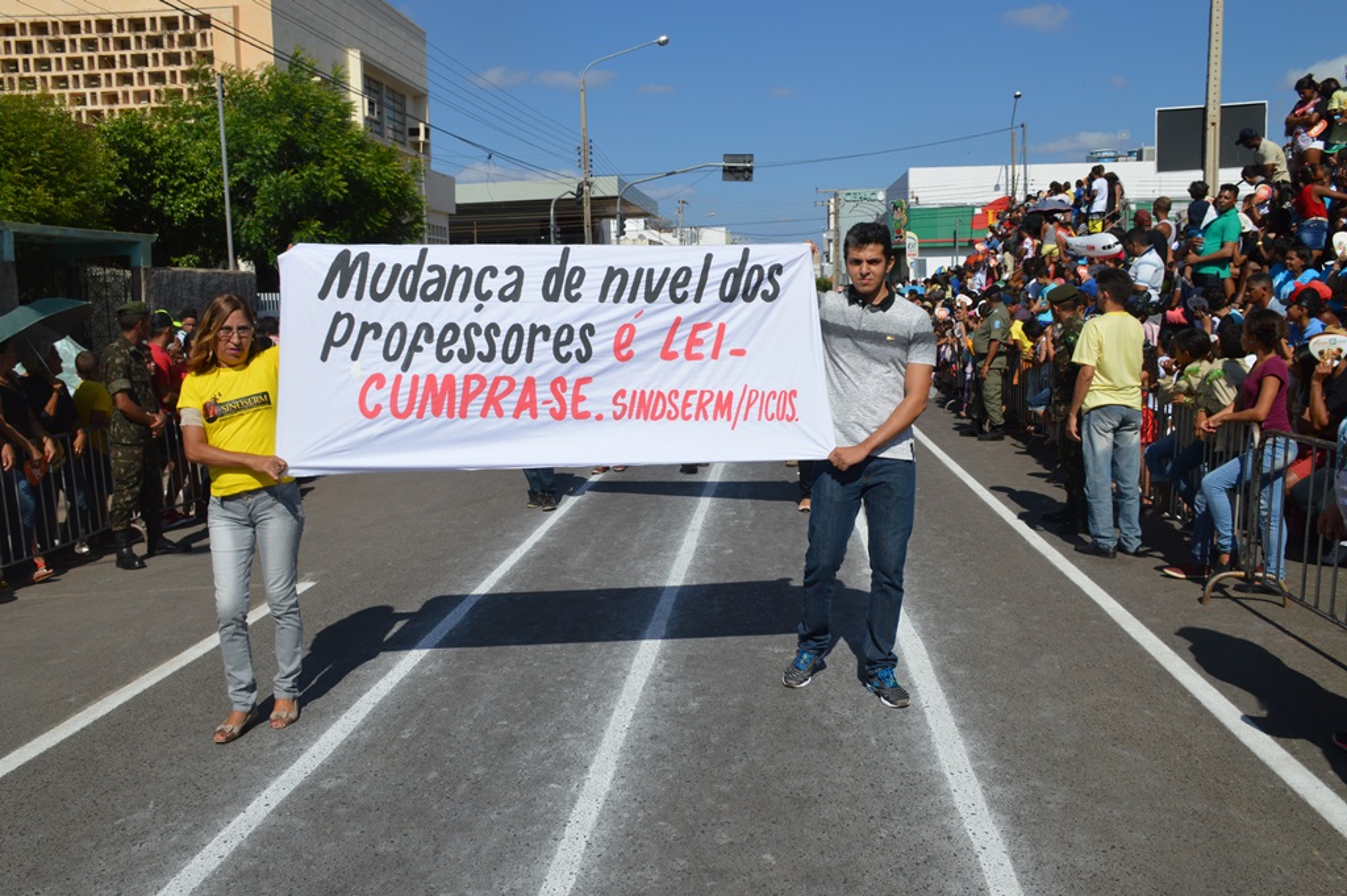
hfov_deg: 62.0
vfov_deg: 43.5
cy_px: 448
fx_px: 1122
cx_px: 674
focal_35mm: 30
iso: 100
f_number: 9
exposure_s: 1/320
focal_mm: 20
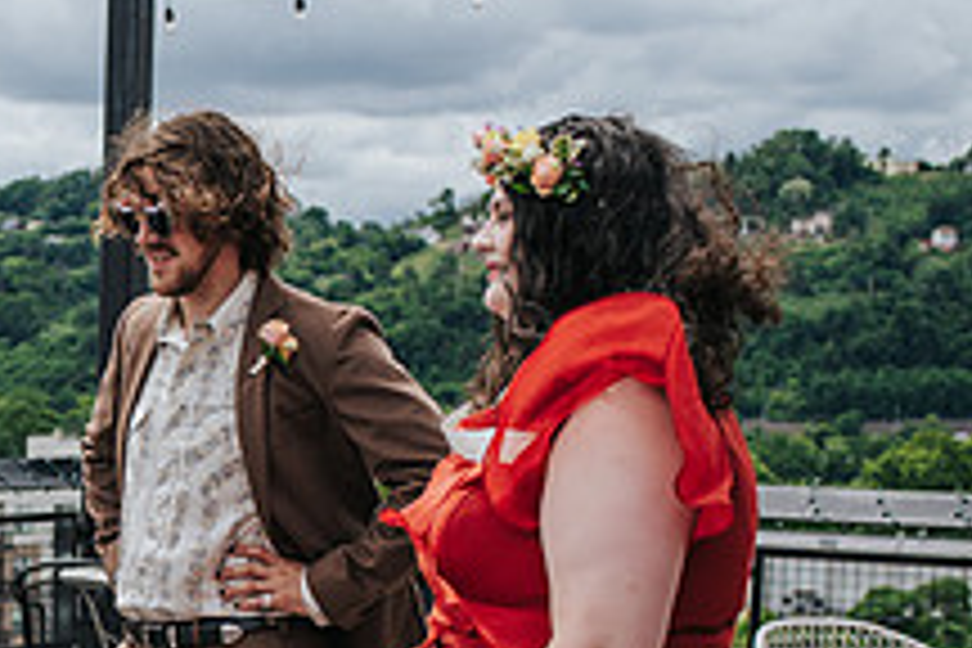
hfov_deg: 20.6
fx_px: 2538
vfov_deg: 14.3
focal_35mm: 94
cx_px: -122
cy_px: 634
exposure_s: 1/1250
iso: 100
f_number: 3.5
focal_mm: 35
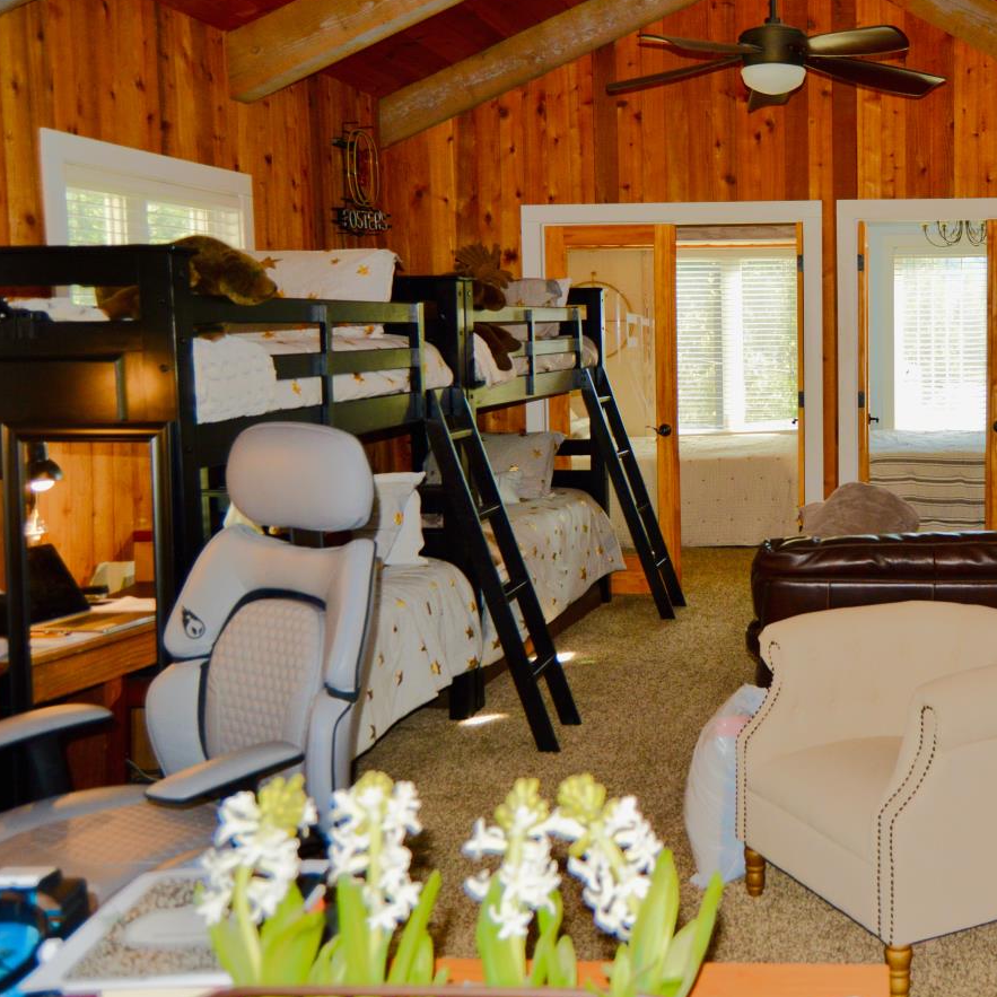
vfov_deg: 42.8
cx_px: 805
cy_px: 439
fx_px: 1271
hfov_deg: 40.9
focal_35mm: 39
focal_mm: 18
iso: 360
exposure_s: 1/125
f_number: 3.5
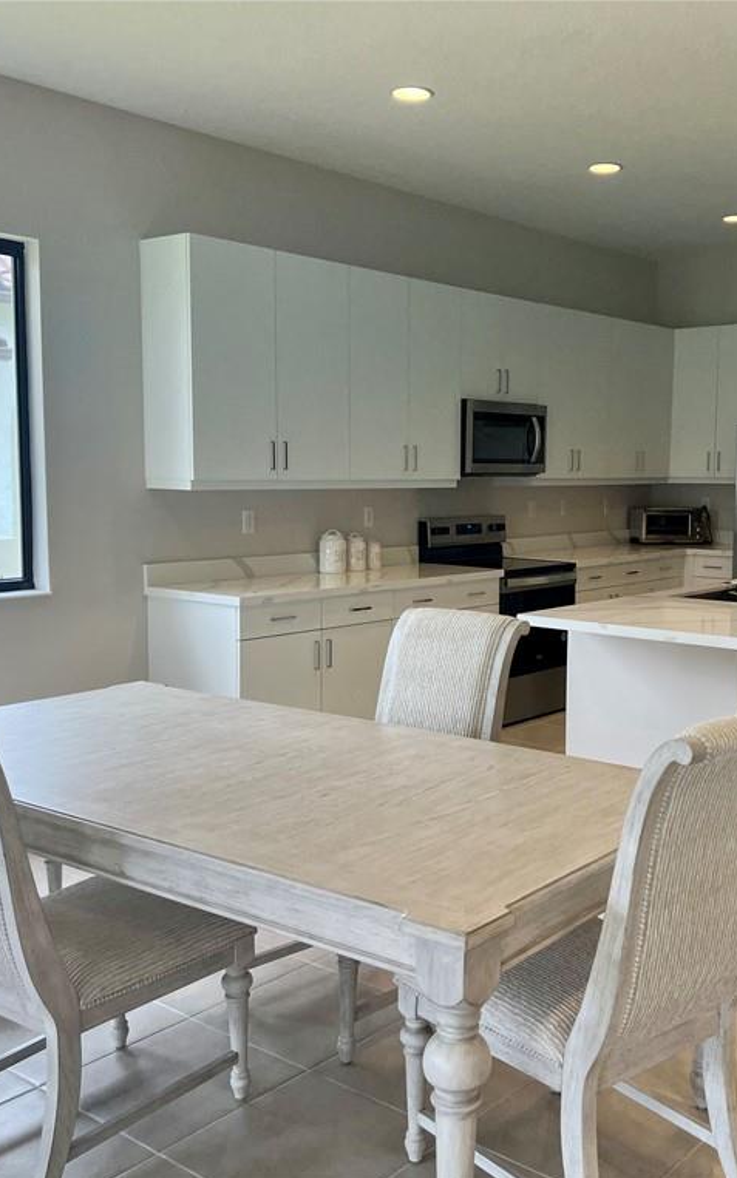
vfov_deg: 52.7
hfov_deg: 34.2
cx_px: 474
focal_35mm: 37
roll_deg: -0.1
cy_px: 591
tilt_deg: -6.7
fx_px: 1189
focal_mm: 5.7
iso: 80
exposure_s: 1/120
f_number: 1.5
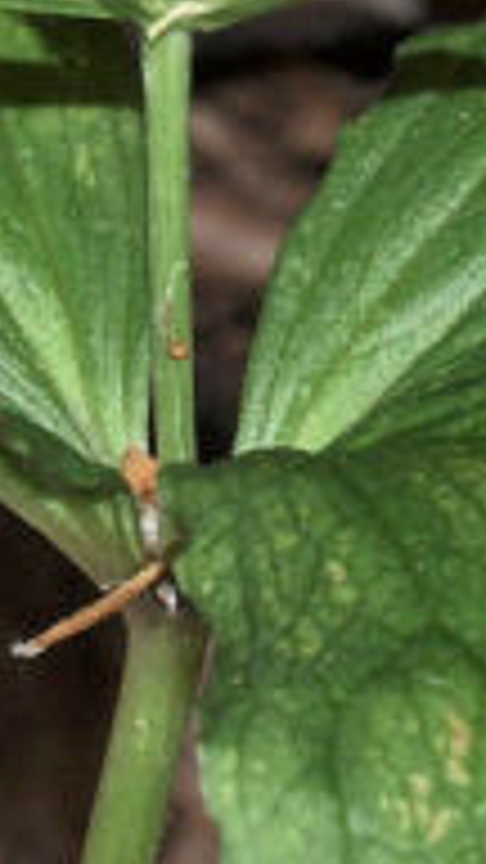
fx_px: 10126
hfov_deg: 2.7
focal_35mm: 442
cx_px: 212
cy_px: 369
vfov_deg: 4.9
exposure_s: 1/100
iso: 200
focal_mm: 60
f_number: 16
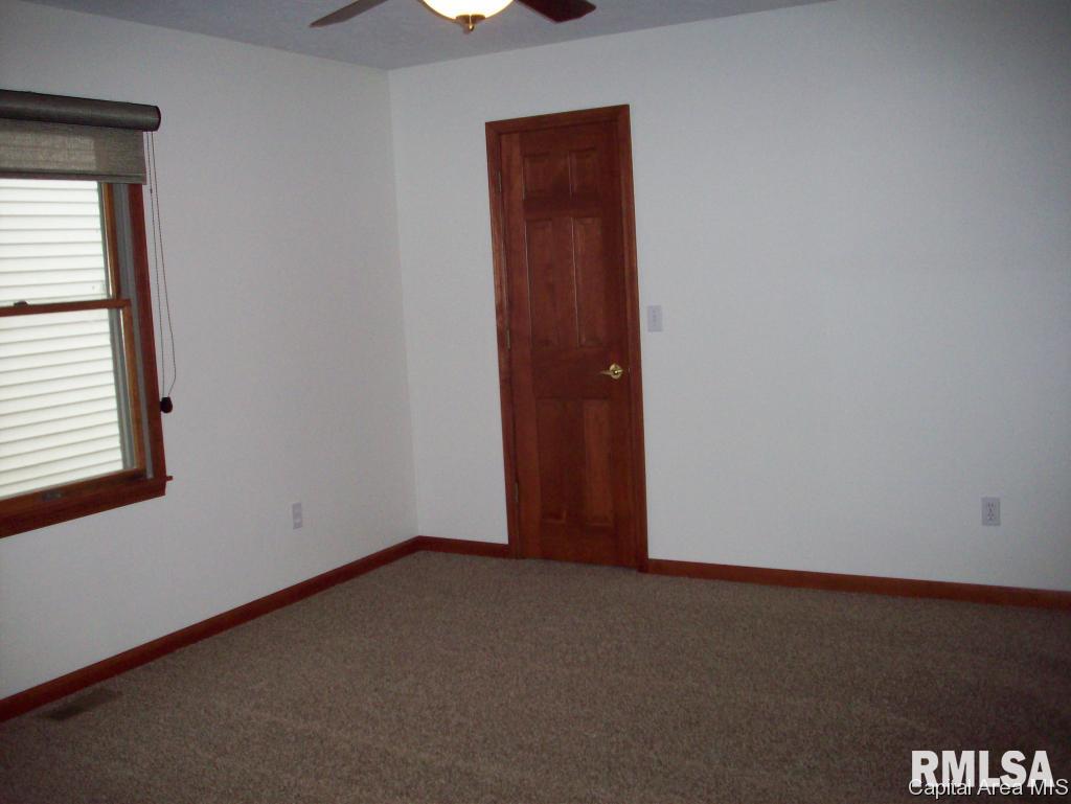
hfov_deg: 50.1
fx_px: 1145
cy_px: 402
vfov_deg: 38.7
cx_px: 536
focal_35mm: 37
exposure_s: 1/45
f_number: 2.8
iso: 160
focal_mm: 6.2
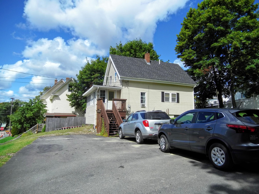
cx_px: 130
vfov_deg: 54.8
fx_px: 187
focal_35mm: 25
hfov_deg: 69.4
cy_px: 97
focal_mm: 4.5
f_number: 3.5
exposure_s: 1/1600
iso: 100
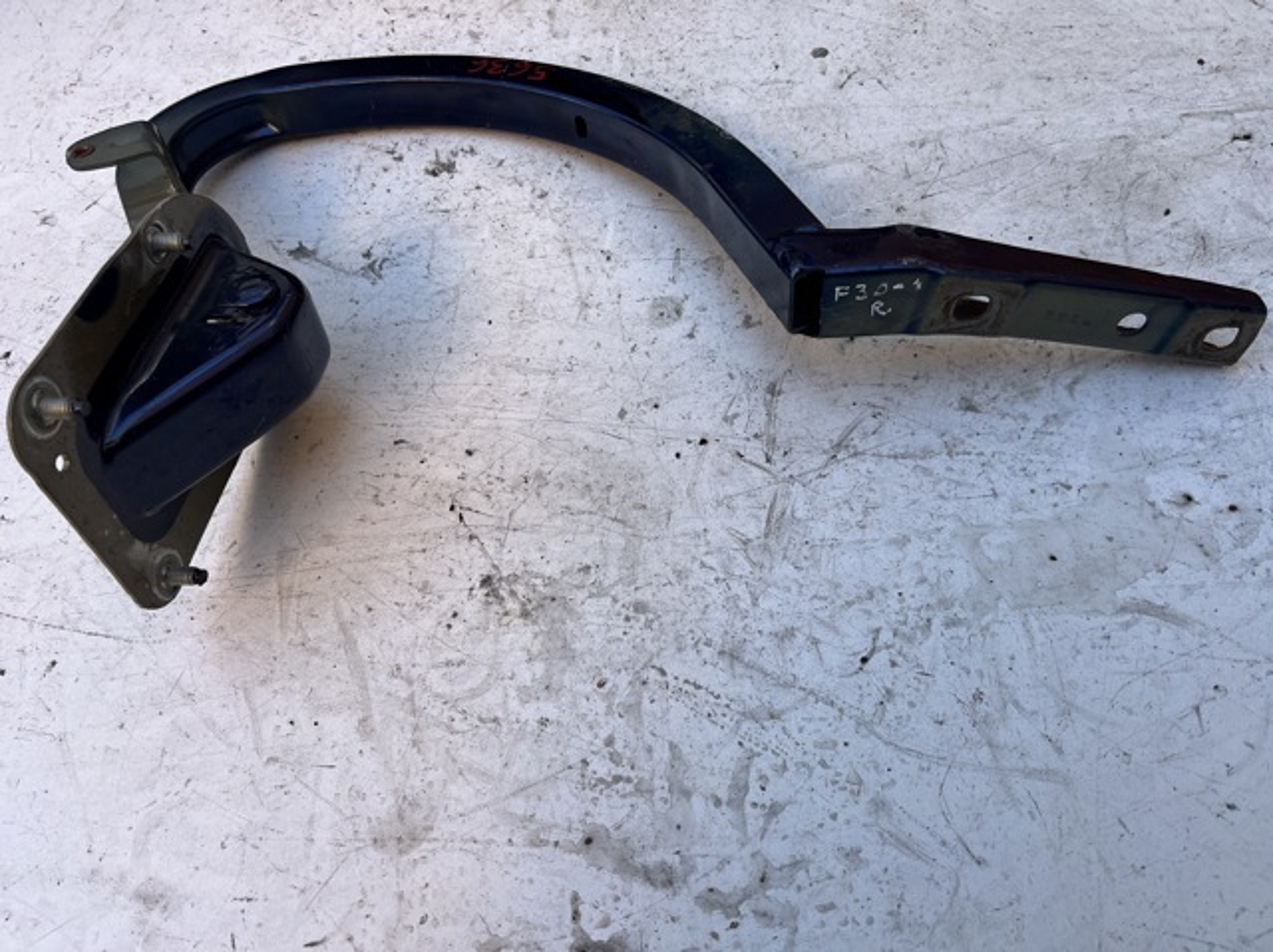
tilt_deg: -58.7
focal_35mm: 26
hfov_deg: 67.3
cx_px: 636
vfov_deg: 53.0
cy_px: 476
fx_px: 955
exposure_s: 1/461
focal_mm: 5.7
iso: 50
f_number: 1.5
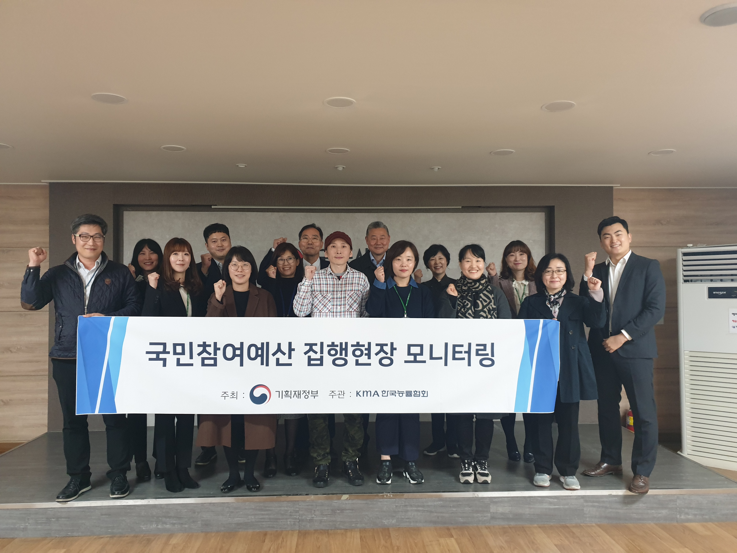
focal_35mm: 26
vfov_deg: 53.1
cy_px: 276
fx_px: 554
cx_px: 368
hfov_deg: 67.3
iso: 250
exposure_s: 1/40
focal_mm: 4.3
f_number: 1.5
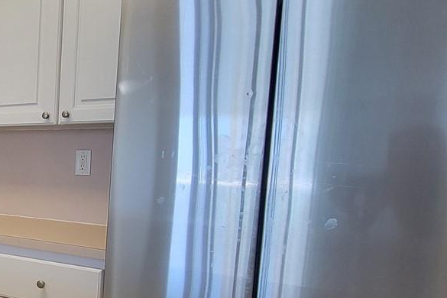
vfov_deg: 35.7
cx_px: -66
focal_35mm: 37
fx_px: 459
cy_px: 190
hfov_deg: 40.0
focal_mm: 2.2
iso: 160
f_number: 2.2
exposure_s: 1/60
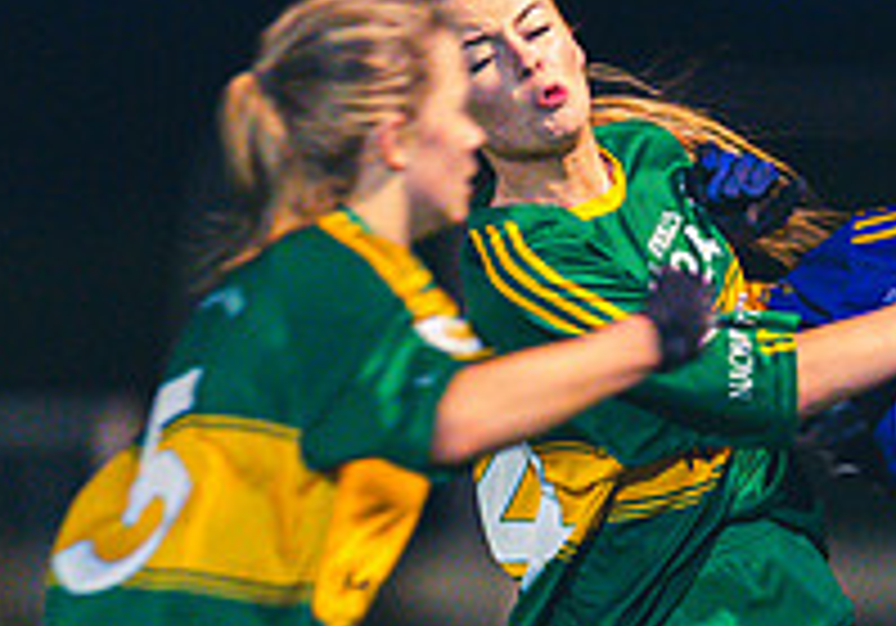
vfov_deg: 1.1
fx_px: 34023
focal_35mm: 1347
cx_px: 821
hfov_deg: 1.5
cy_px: 792
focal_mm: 400
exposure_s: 1/500
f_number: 2.8
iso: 5000
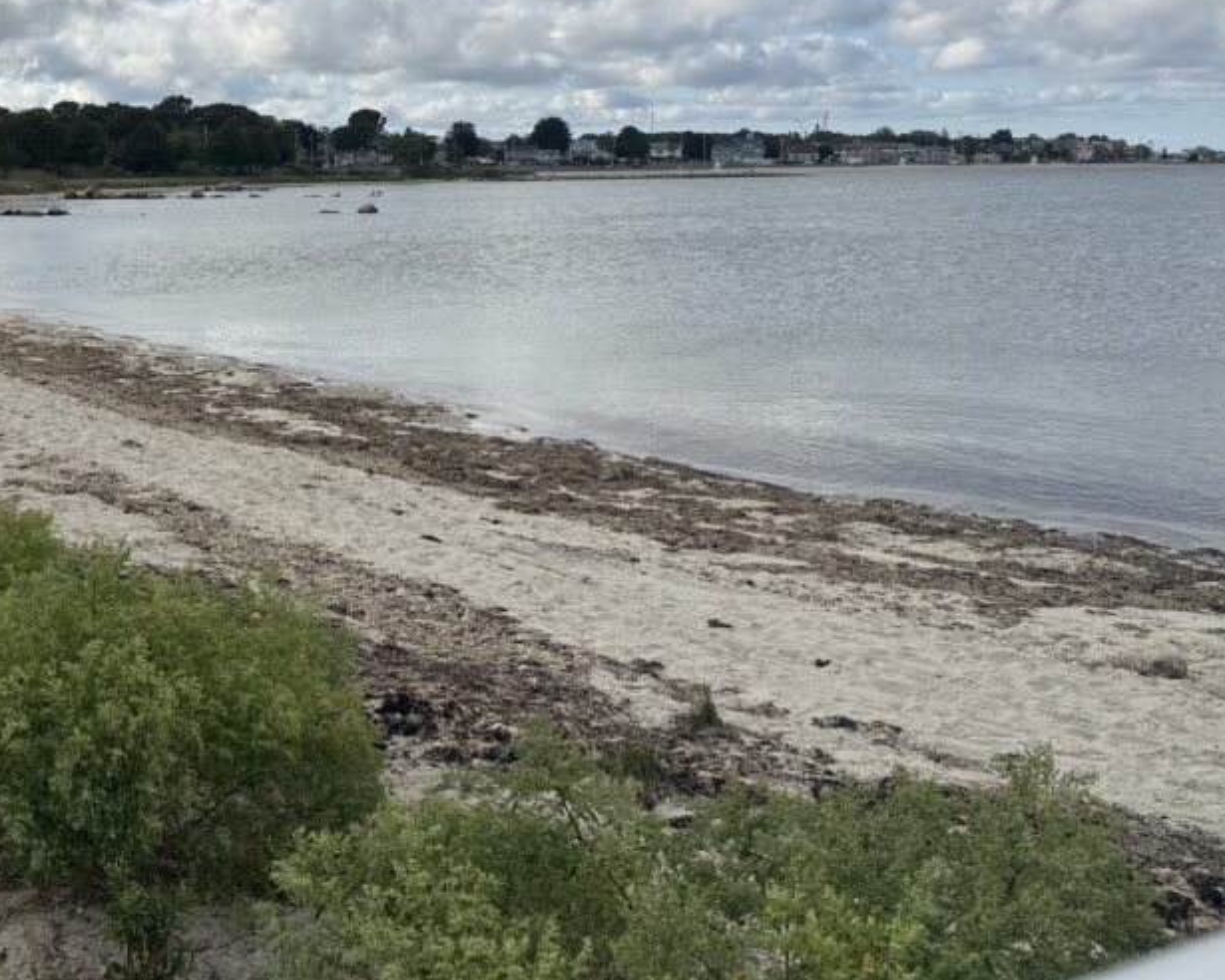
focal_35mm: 39
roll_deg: +0.6
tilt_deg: -5.7
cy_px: 325
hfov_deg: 45.6
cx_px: 343
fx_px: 1414
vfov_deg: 37.8
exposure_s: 1/5319
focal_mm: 6.76
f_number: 1.78
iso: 80
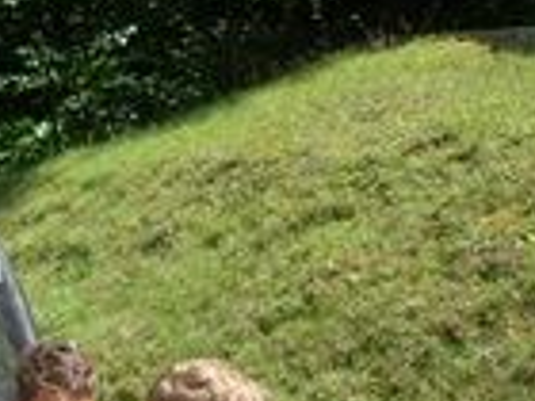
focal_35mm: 94
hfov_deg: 20.2
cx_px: 4
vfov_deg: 15.2
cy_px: 485
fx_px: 1453
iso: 100
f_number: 2.8
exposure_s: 1/640
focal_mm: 5.5
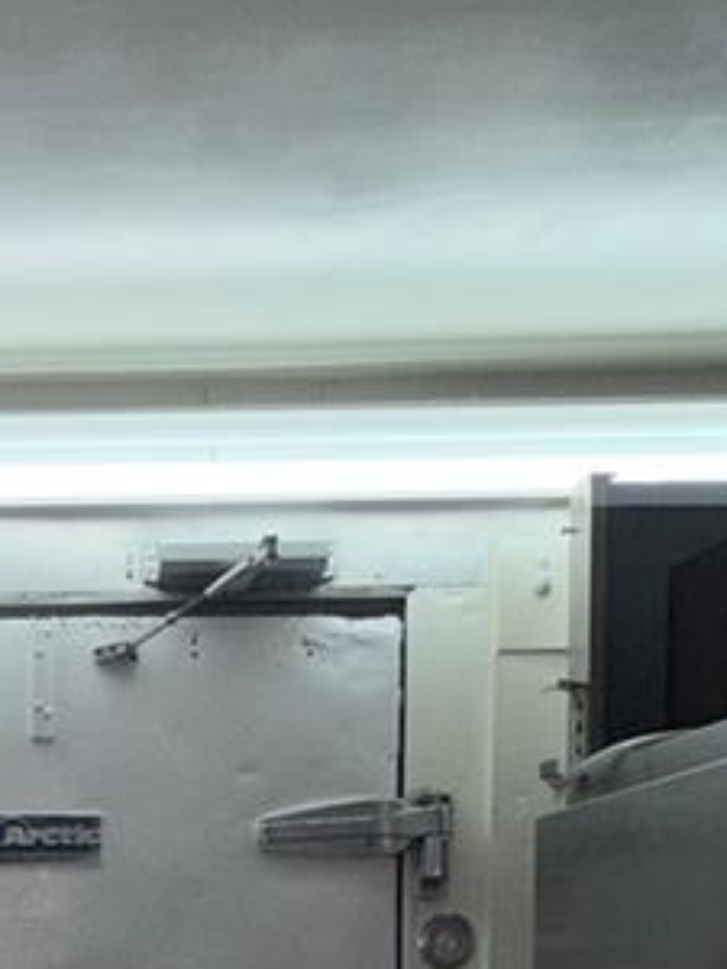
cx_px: -23
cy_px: 1056
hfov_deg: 24.7
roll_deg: +0.7
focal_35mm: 56
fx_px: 1568
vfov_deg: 30.8
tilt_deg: -2.8
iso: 25
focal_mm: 2.22
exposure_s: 1/120
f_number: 2.2
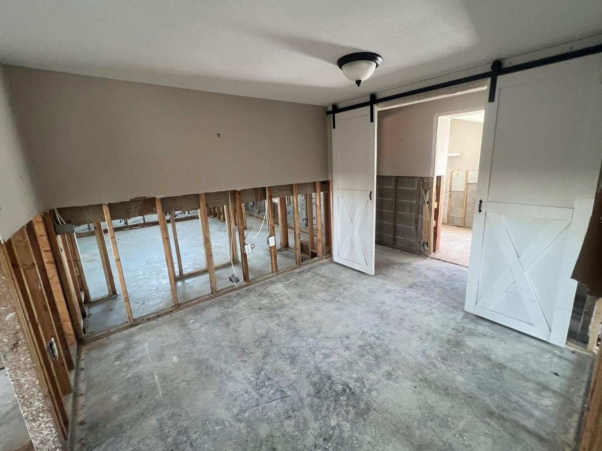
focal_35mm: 14
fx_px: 243
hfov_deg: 102.0
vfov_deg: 85.6
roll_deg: +0.9
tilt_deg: -12.8
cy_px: 219
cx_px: 314
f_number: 1.8
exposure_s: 1/60
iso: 320
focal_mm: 1.57
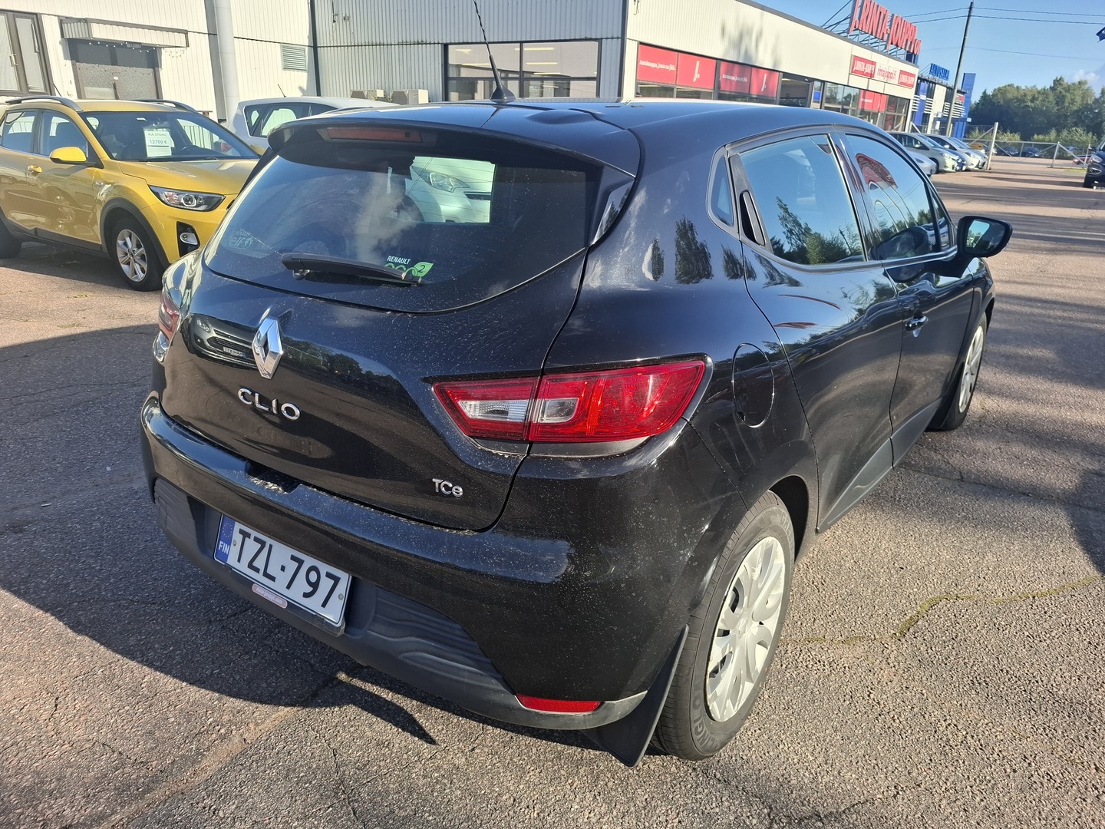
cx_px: 552
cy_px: 414
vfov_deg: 58.9
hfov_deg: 73.9
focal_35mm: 23
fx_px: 734
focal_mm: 5.54
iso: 50
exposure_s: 1/878
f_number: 1.8
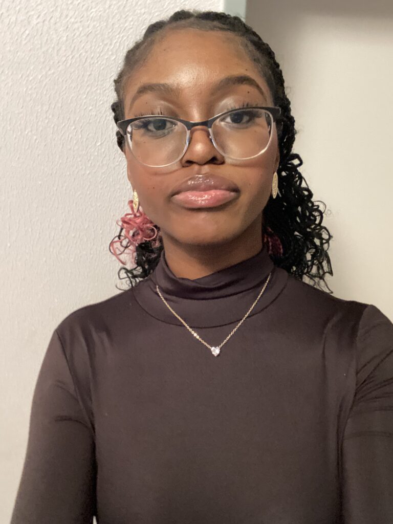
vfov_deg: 60.0
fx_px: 454
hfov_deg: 46.8
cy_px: 262
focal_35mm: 30
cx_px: 196
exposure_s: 1/17
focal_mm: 2.71
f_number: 2.2
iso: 800
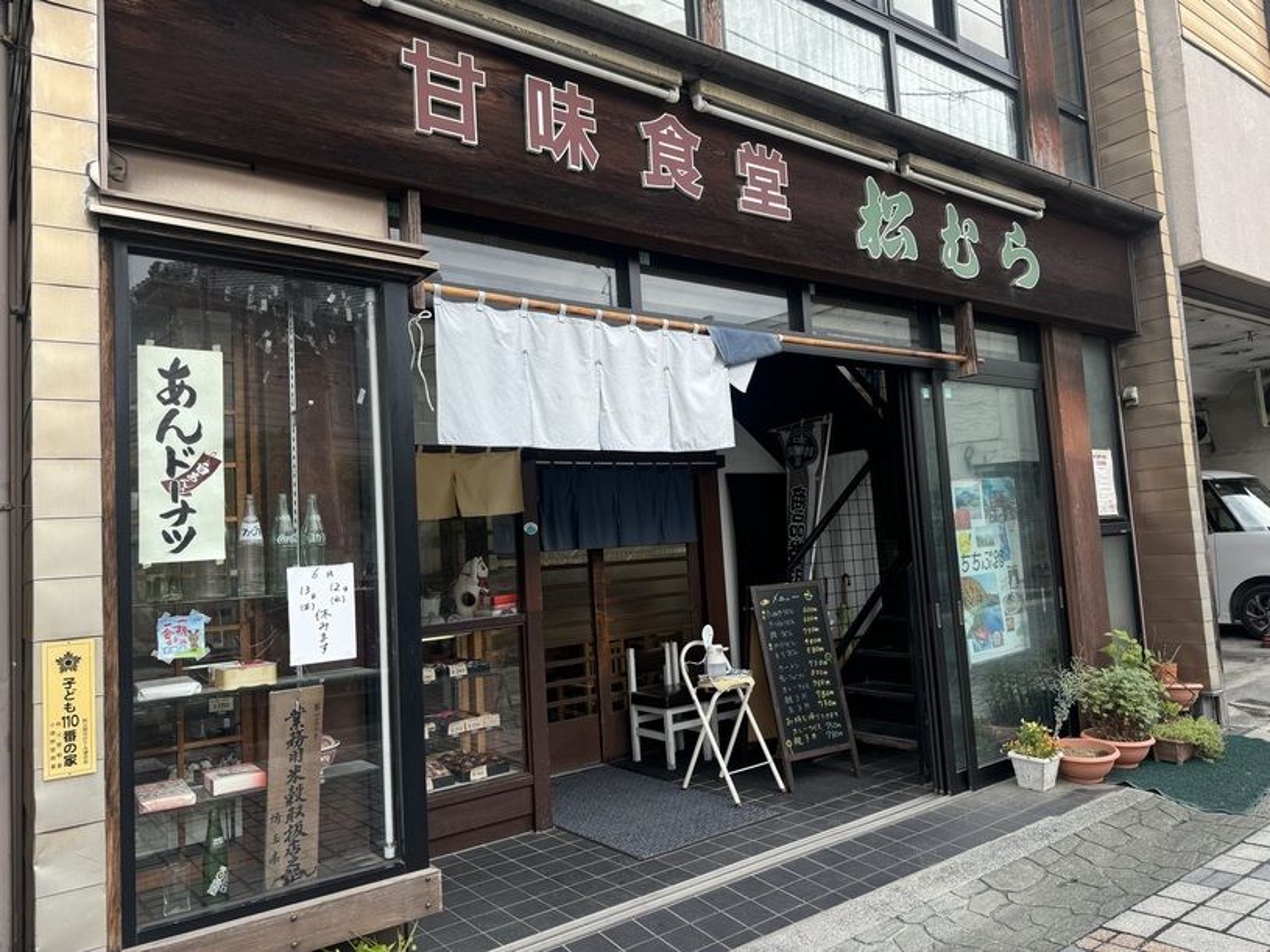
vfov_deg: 56.8
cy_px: 476
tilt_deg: +6.8
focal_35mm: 24
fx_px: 880
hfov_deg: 71.6
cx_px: 635
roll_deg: +4.3
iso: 80
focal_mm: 6.76
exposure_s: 1/842
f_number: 1.78
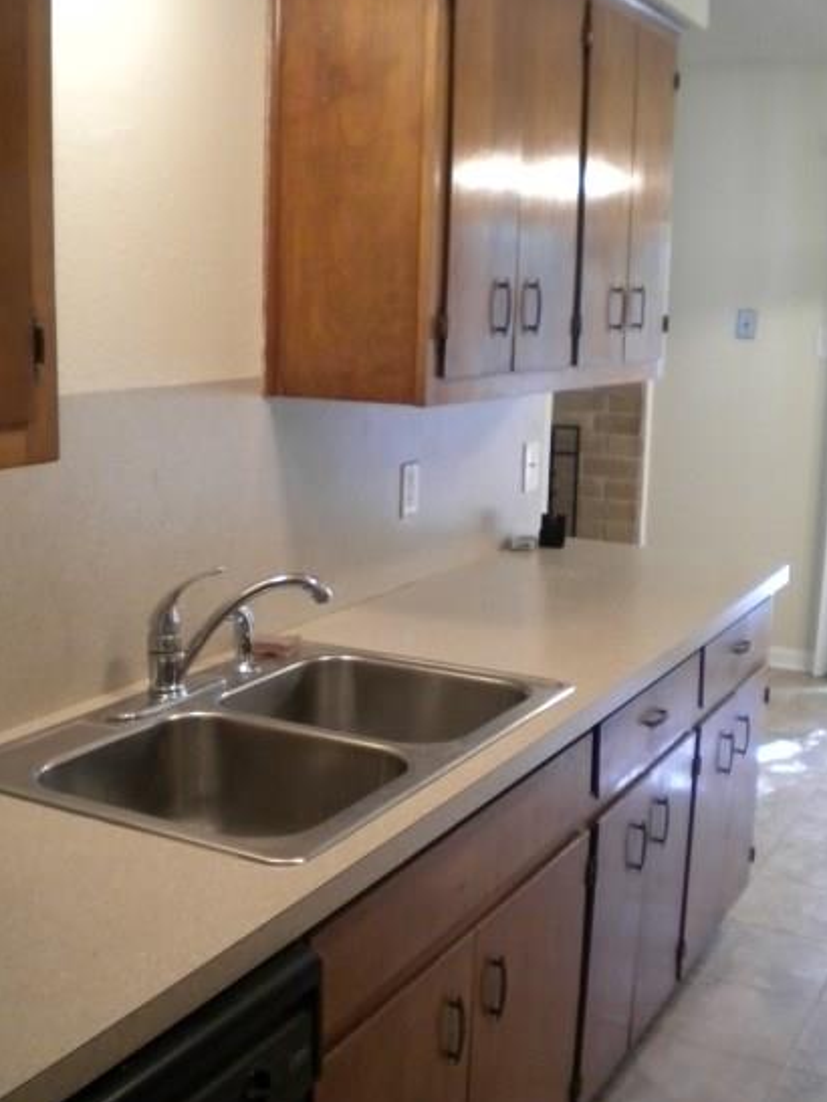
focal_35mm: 41
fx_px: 1305
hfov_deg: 35.1
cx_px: 351
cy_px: 581
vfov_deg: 45.7
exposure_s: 1/22.1
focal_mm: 6.3
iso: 400
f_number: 3.1
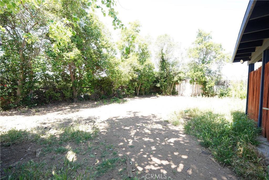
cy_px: 90
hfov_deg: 96.7
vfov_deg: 73.8
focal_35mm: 16
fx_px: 120
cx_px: 134
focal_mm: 16
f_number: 9
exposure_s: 1/13
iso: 100
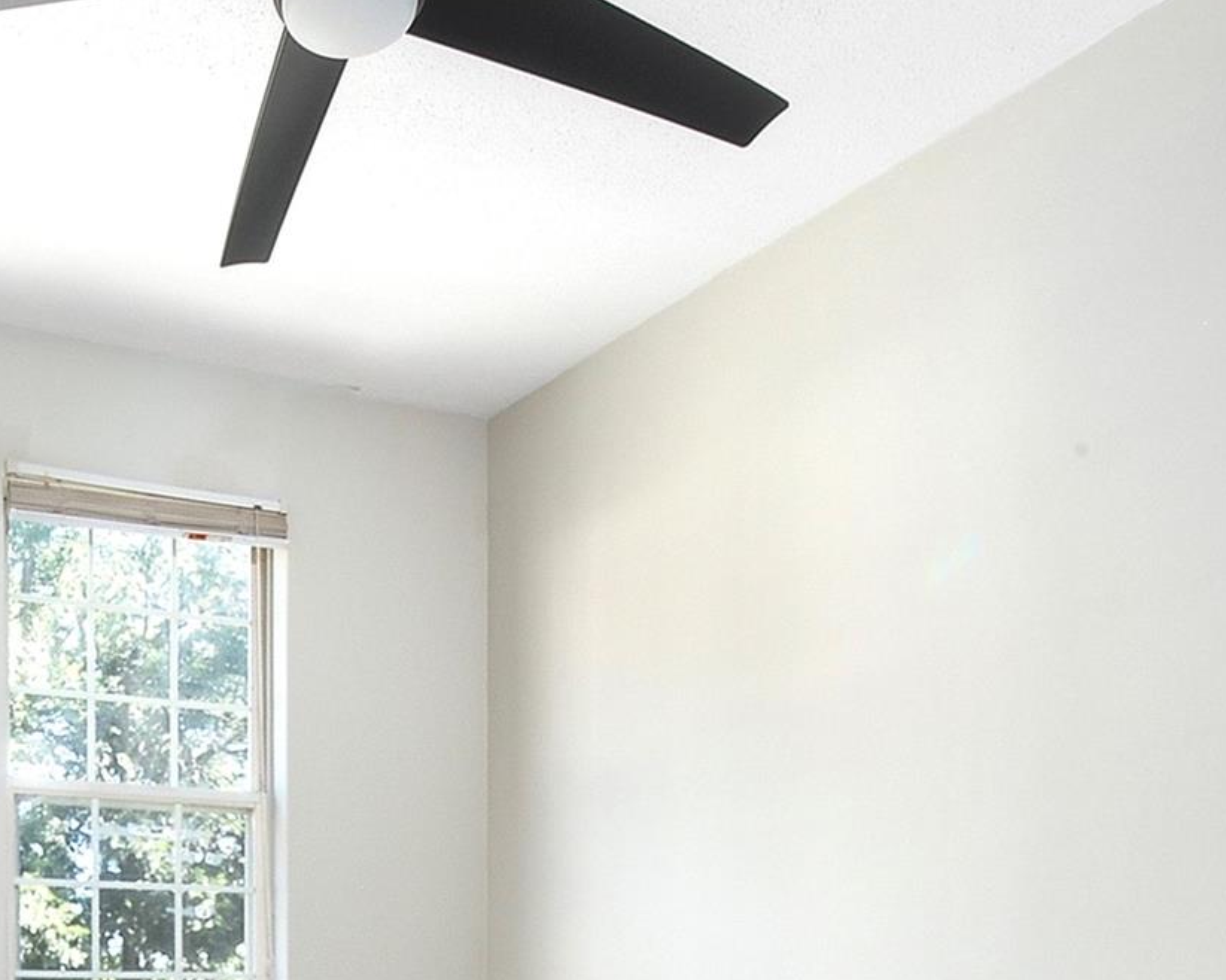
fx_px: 1270
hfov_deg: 47.6
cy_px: 808
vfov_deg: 40.2
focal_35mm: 35
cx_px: 185
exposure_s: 1/25
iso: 200
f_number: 22
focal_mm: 10
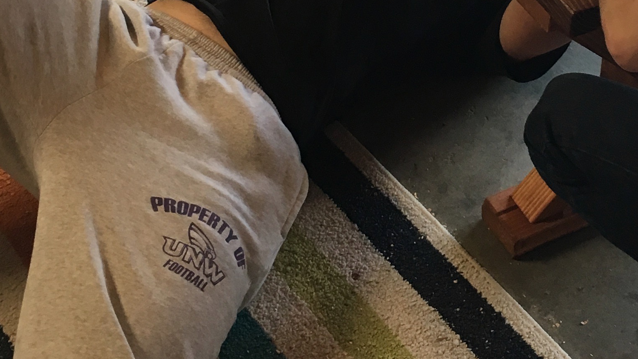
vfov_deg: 14.1
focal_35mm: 83
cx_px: 471
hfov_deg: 25.3
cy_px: -90
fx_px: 1404
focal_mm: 4.15
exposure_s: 1/30
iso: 64
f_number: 2.2
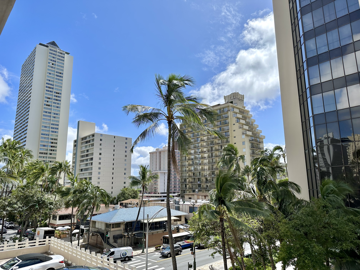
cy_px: 135
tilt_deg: +12.2
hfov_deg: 71.6
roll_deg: +1.1
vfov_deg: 56.8
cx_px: 180
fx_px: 250
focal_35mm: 24
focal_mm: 6.86
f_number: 1.78
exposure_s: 1/5848
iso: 80
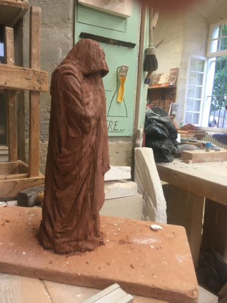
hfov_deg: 48.2
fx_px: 254
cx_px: 114
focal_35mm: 29
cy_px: 152
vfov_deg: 61.7
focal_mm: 4.15
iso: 80
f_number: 2.2
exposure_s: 1/33
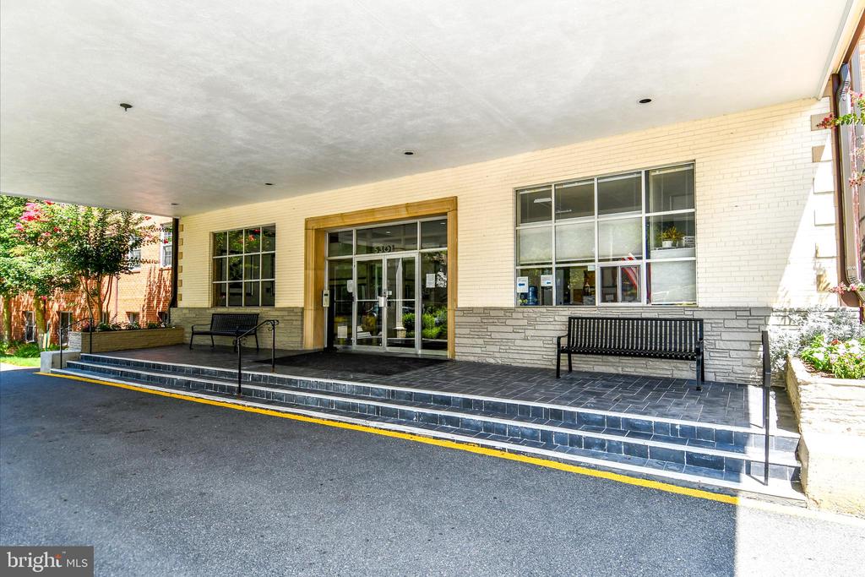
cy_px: 288
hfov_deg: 90.0
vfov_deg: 67.4
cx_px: 432
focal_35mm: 18
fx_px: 433
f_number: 5.6
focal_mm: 12
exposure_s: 1/125
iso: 100
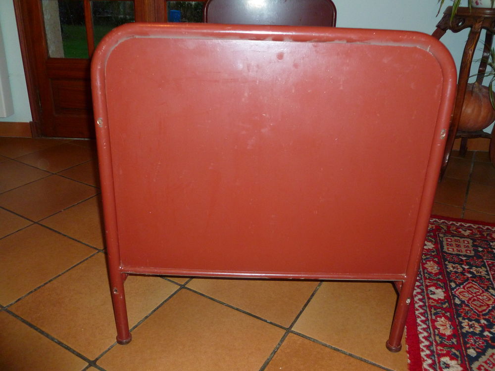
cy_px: 186
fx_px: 400
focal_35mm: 28
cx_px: 248
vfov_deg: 49.7
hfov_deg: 63.4
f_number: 3.3
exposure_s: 1/30
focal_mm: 5
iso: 250
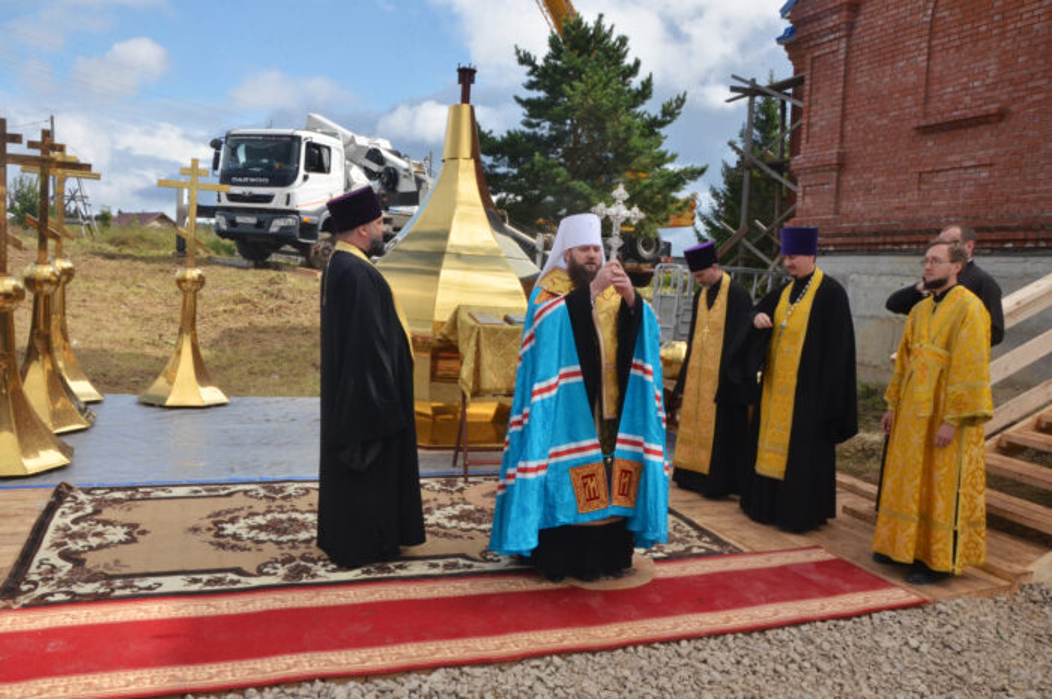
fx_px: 788
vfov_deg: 47.8
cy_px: 350
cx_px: 526
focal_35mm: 27
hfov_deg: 67.4
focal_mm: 18
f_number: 22
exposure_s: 1/250
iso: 640
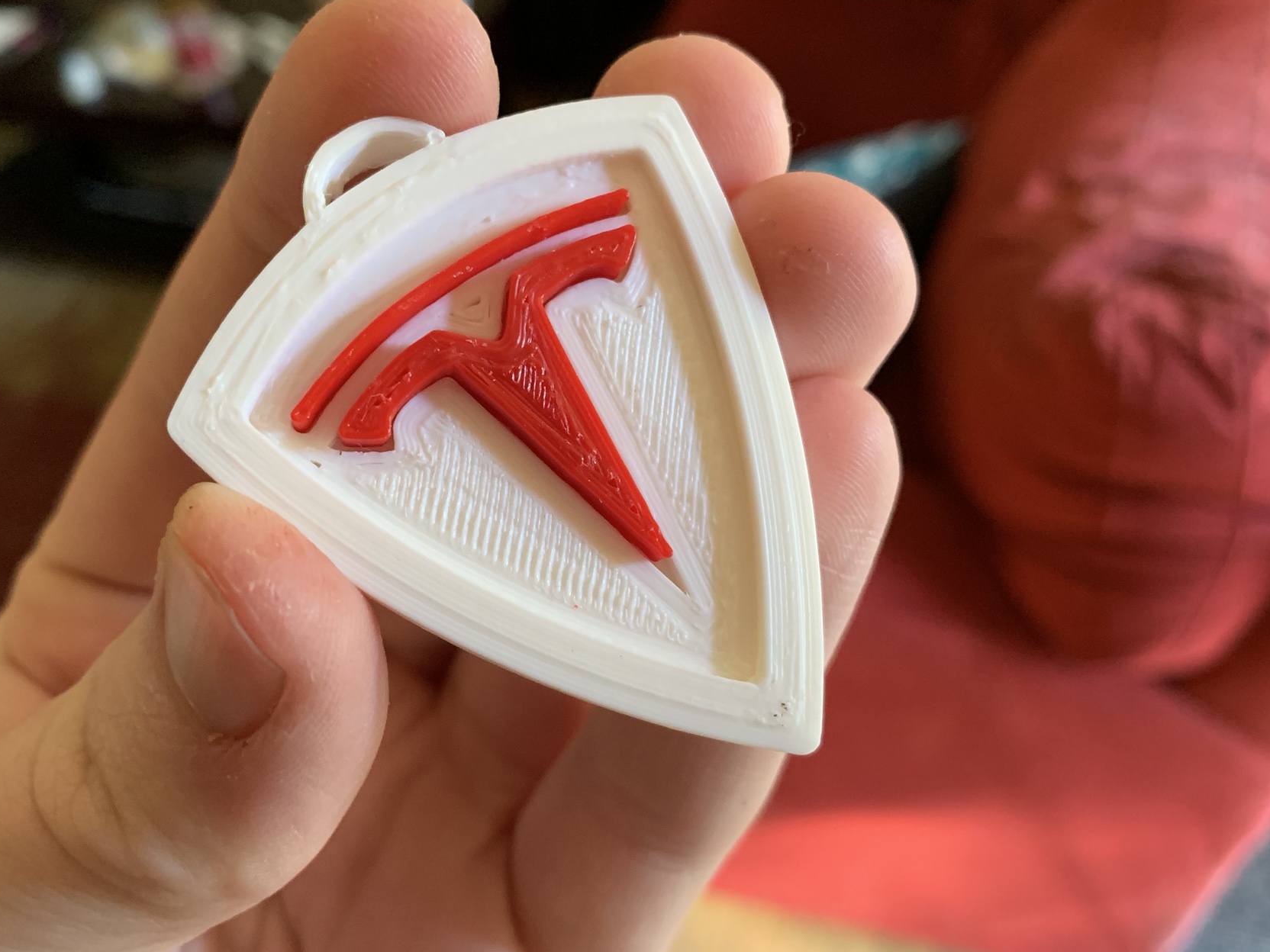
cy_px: 445
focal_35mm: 32
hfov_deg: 56.8
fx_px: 1174
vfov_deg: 44.1
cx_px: 600
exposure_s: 1/60
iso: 320
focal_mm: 4.25
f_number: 1.8
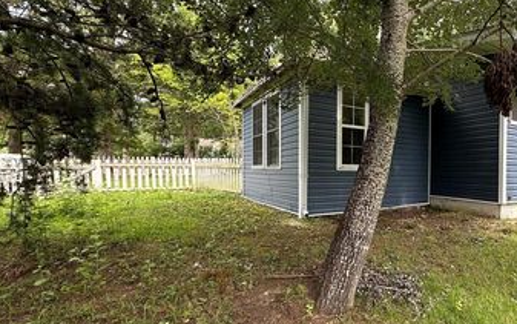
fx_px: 310
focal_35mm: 22
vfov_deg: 55.0
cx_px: 371
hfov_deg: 75.3
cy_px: 180
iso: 40
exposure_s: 1/129
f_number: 2.2
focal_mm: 2.22
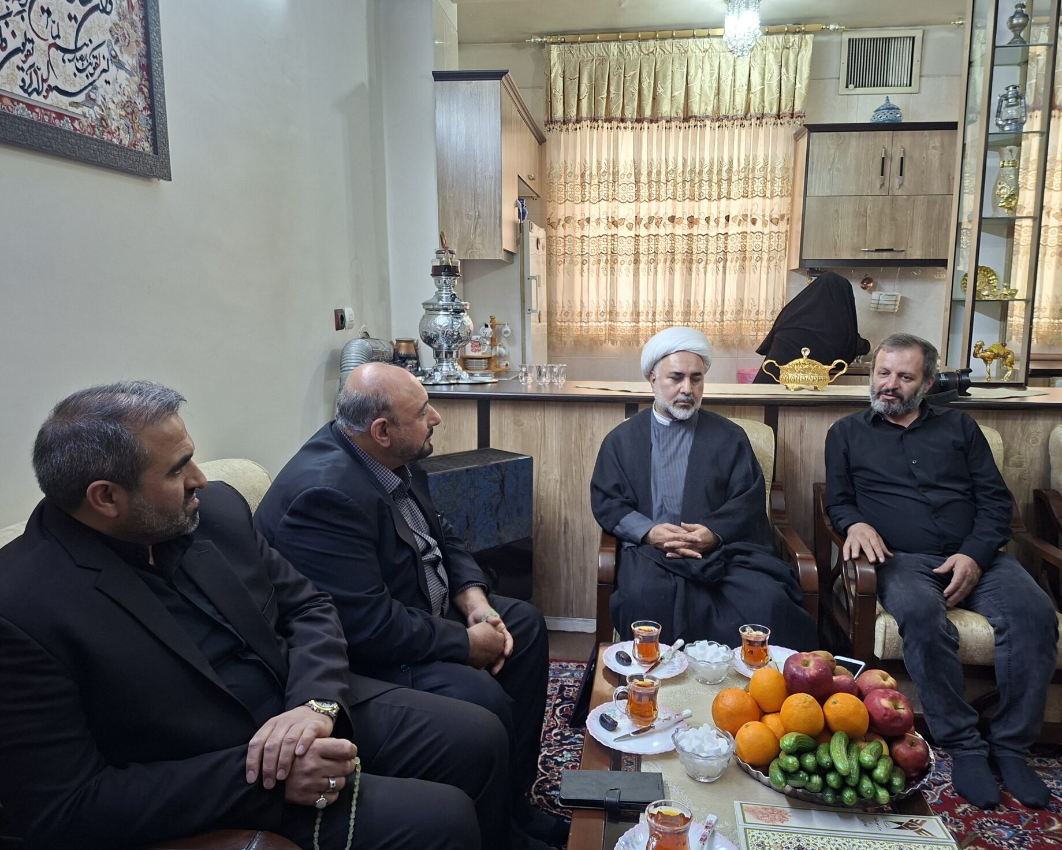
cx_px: 541
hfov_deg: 68.1
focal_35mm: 25
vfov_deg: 56.8
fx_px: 786
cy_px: 430
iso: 200
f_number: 1.8
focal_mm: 5.54
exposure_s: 1/50
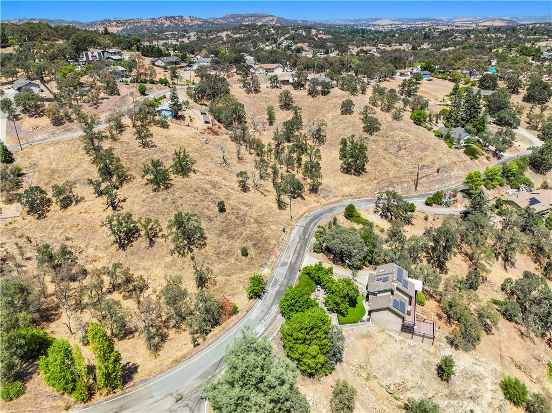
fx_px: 383
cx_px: 276
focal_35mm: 24
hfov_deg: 71.6
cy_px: 206
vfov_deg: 56.8
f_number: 3.2
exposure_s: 1/2000
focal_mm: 12.29
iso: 130
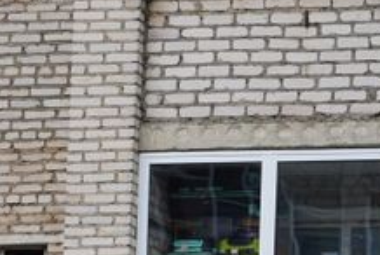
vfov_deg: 2.2
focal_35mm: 639
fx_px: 6754
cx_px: 64
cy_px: 206
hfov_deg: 3.2
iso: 400
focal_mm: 200
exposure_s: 1/5000
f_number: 3.2
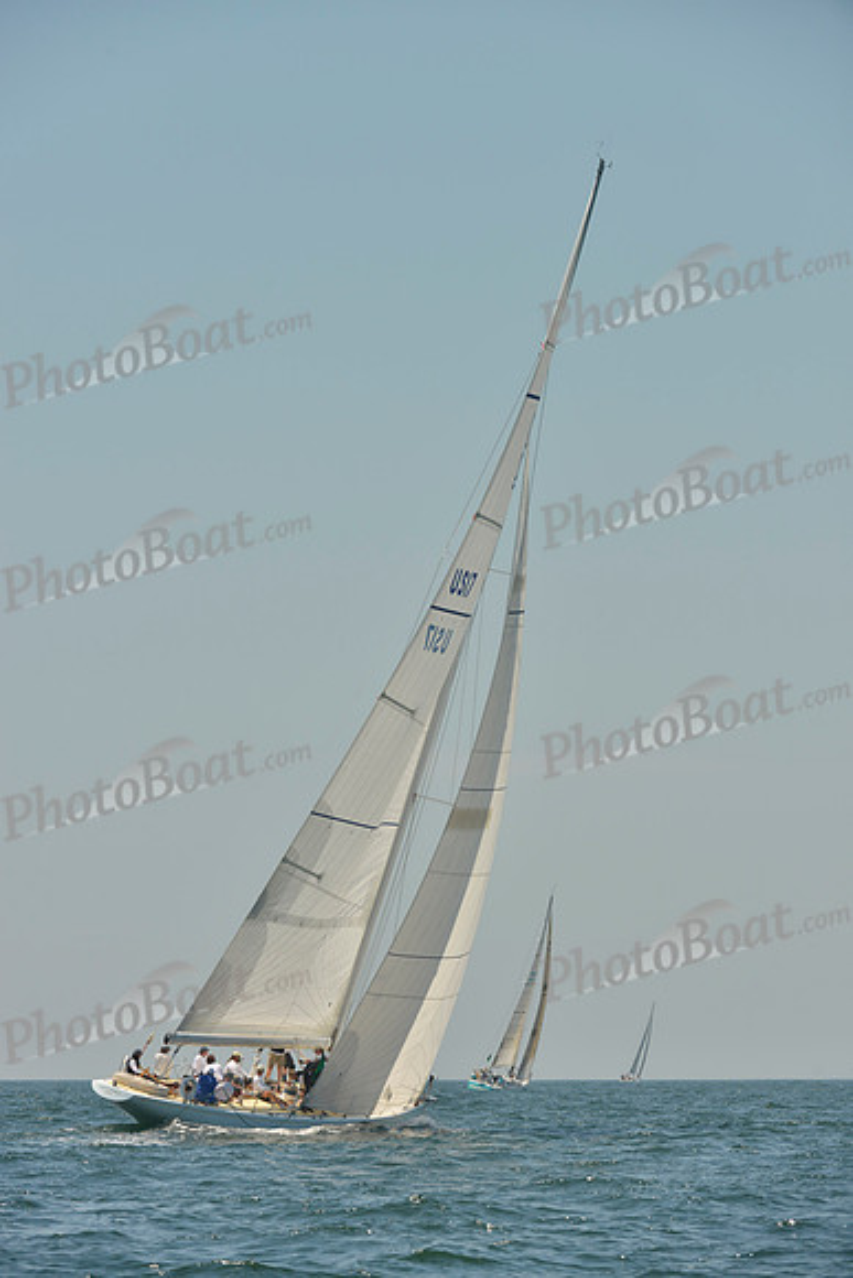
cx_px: 426
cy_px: 639
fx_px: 7104
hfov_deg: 6.9
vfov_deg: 10.3
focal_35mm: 200
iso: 280
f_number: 8
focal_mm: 200
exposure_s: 1/1250
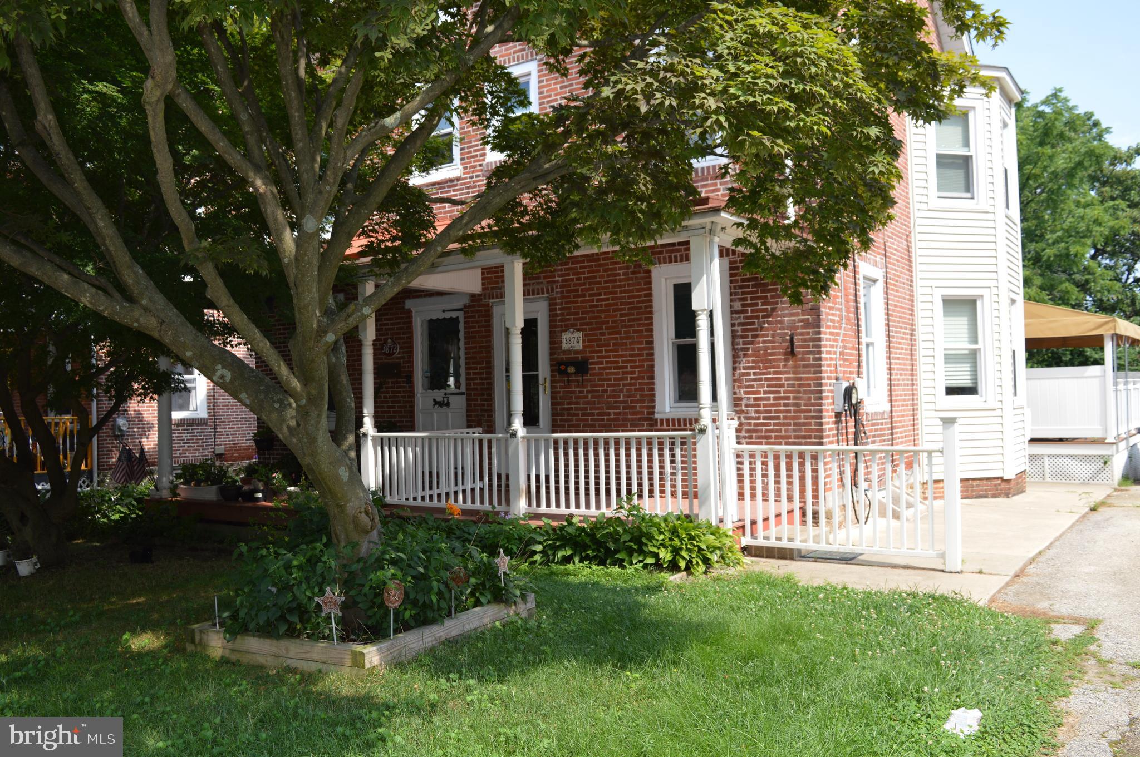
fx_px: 949
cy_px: 378
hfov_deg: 62.0
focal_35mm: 30
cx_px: 570
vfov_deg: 43.5
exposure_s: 1/200
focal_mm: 20
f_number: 6.3
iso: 100
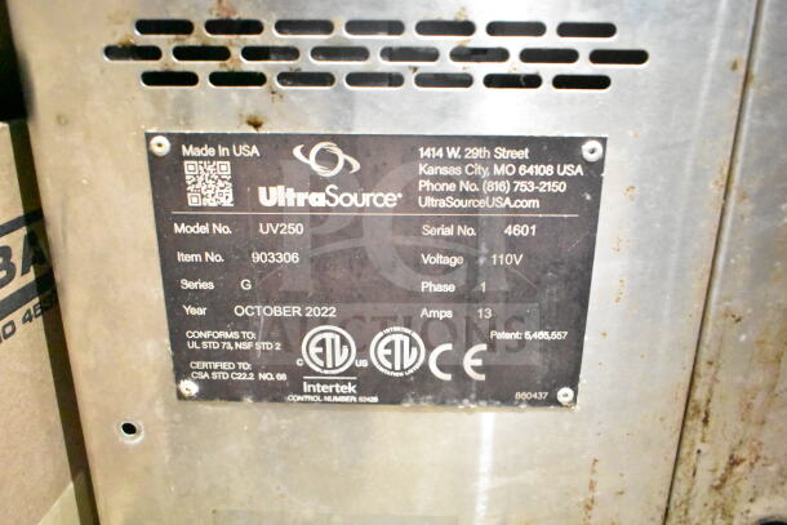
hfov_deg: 61.9
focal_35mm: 30
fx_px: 656
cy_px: 262
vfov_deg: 43.6
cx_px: 394
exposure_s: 1/15
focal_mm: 20
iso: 25600
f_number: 3.5
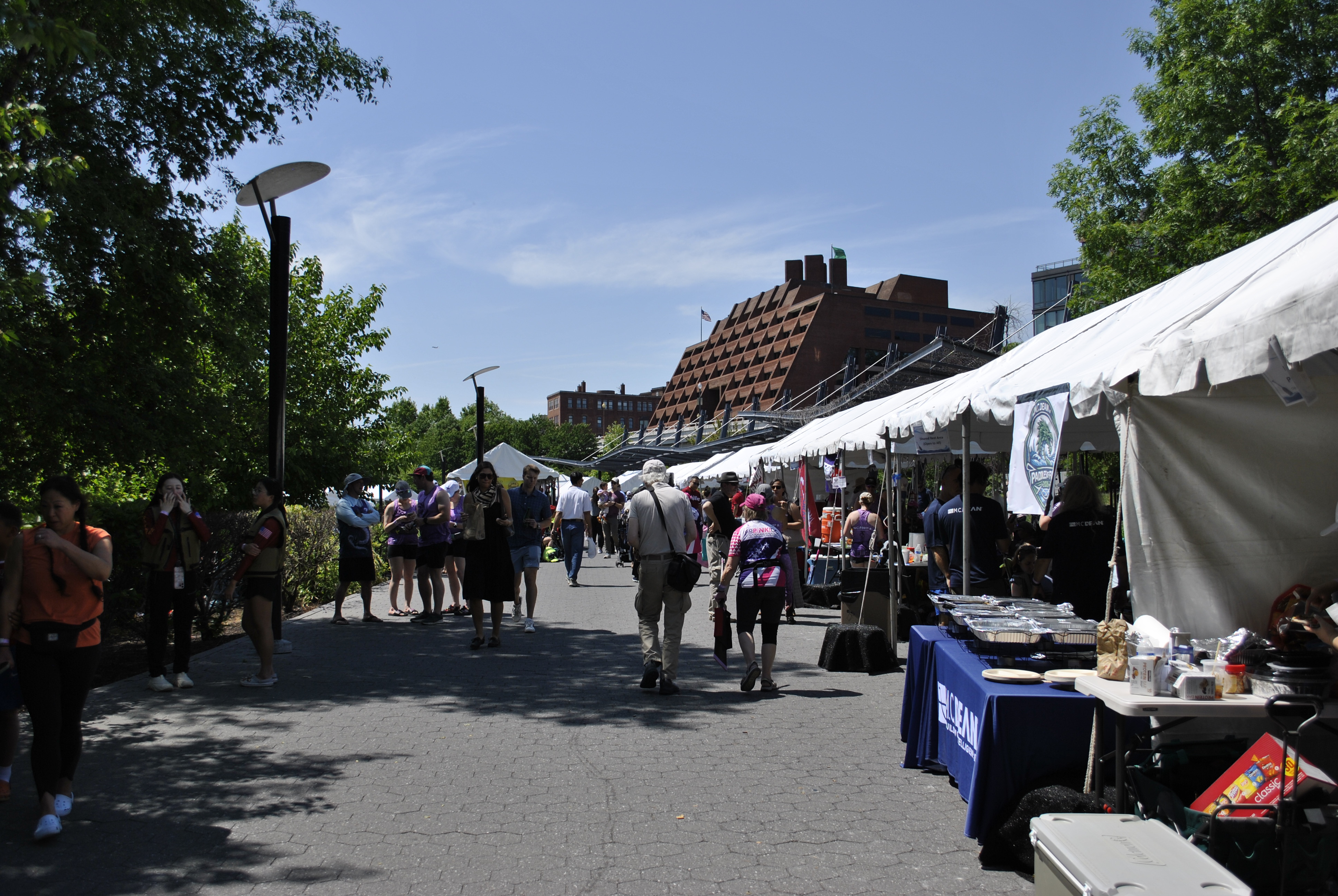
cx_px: 669
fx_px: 1228
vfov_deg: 40.1
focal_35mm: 33
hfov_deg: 57.2
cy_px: 448
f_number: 5
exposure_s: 1/1000
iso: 100
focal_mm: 22
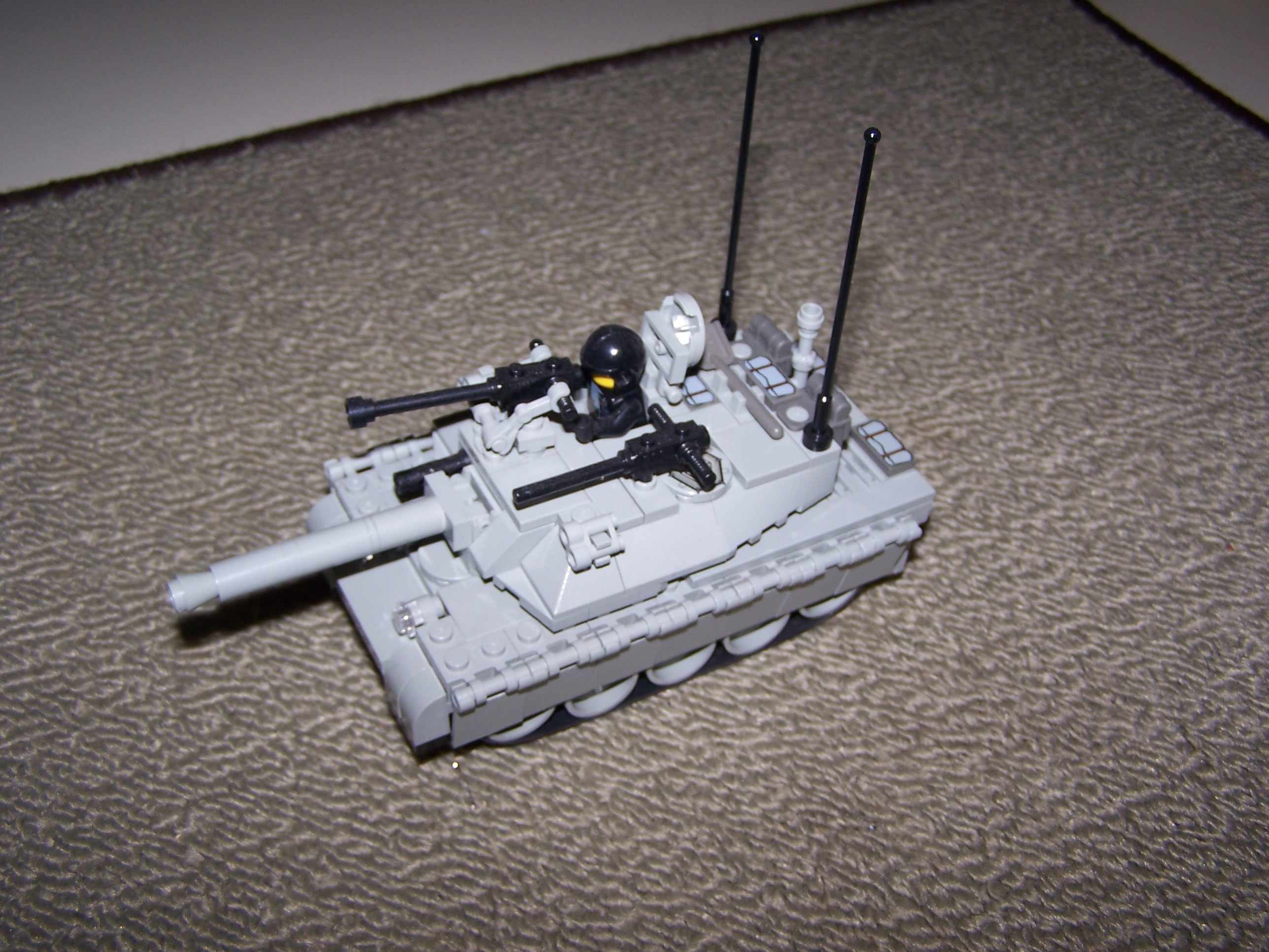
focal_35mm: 38
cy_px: 476
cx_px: 634
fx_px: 1393
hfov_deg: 49.0
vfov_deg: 37.7
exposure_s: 1/60
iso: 80
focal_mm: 6.3
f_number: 2.8
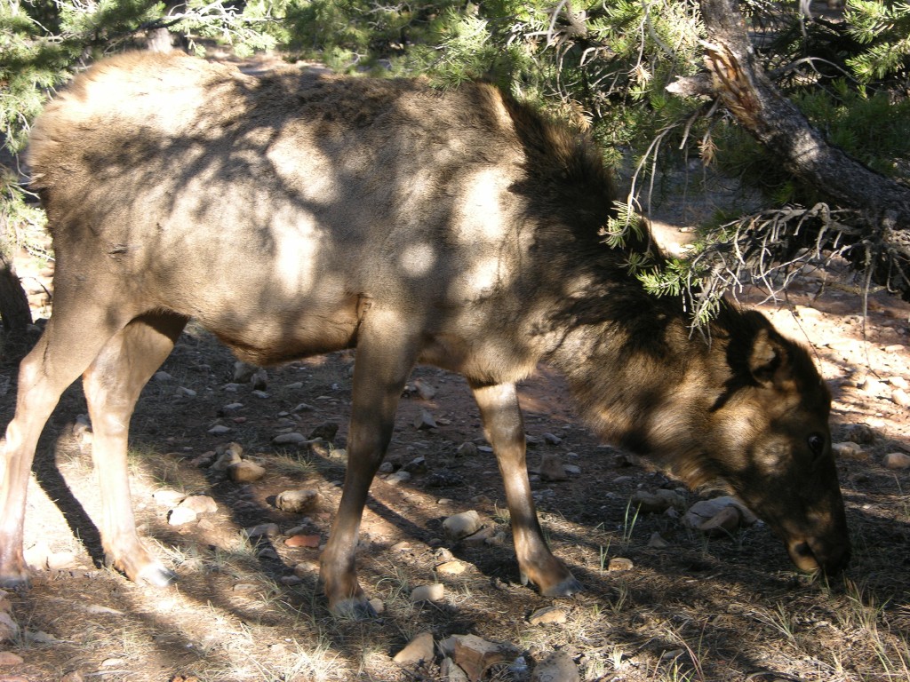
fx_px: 2445
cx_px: 455
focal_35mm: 93
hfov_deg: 21.1
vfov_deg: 15.9
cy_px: 341
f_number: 3.6
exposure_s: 1/65.3
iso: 50
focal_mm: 23.7
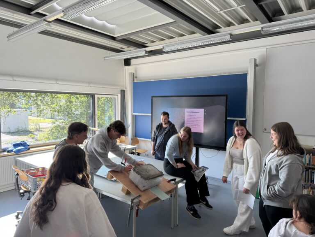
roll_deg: +0.0
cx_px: 158
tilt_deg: -4.2
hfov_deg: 71.6
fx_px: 218
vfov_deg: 56.8
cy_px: 118
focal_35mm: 24
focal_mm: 6.76
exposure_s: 1/121
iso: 64
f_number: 1.78
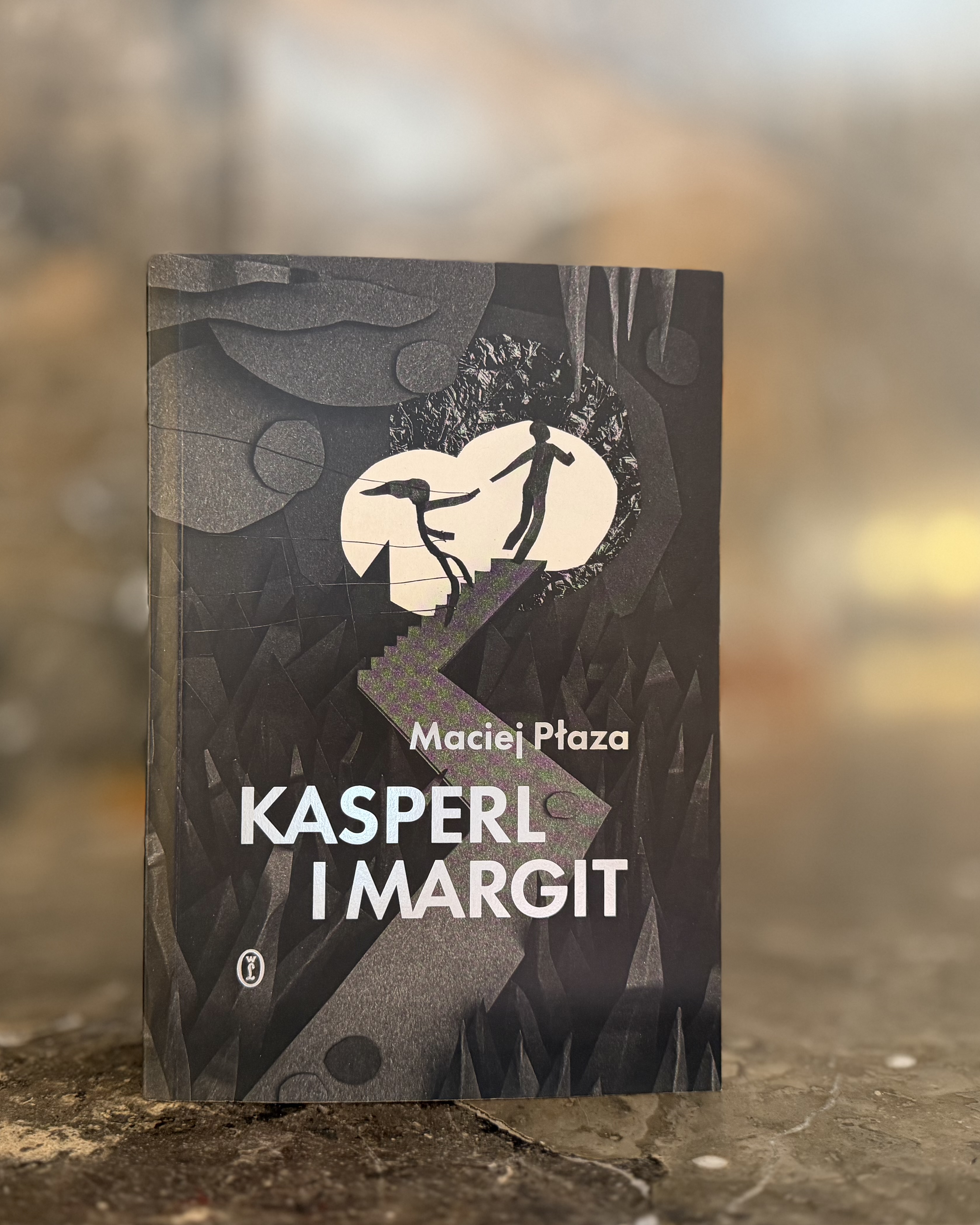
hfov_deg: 45.8
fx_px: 1160
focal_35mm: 32
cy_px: 612
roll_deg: -0.2
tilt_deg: -2.0
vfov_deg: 55.7
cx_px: 451
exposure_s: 1/50
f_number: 1.78
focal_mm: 6.76
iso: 320
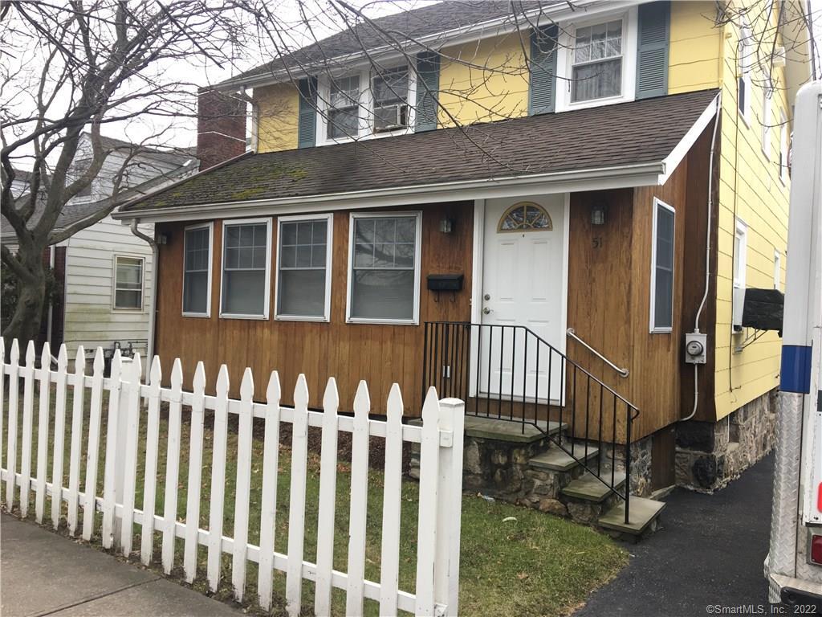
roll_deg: -1.4
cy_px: 308
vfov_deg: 48.2
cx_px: 411
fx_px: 689
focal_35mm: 29
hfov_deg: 61.7
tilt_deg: +1.9
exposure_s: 1/120
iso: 32
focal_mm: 4.15
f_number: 2.2
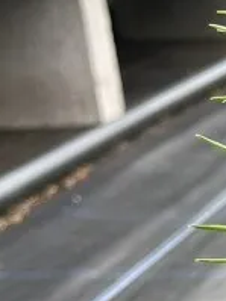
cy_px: 545
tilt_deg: -28.0
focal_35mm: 141
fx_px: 1229
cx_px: 491
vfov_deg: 12.7
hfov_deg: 9.6
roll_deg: +1.9
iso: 40
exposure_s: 1/121
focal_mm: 5.1
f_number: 1.6
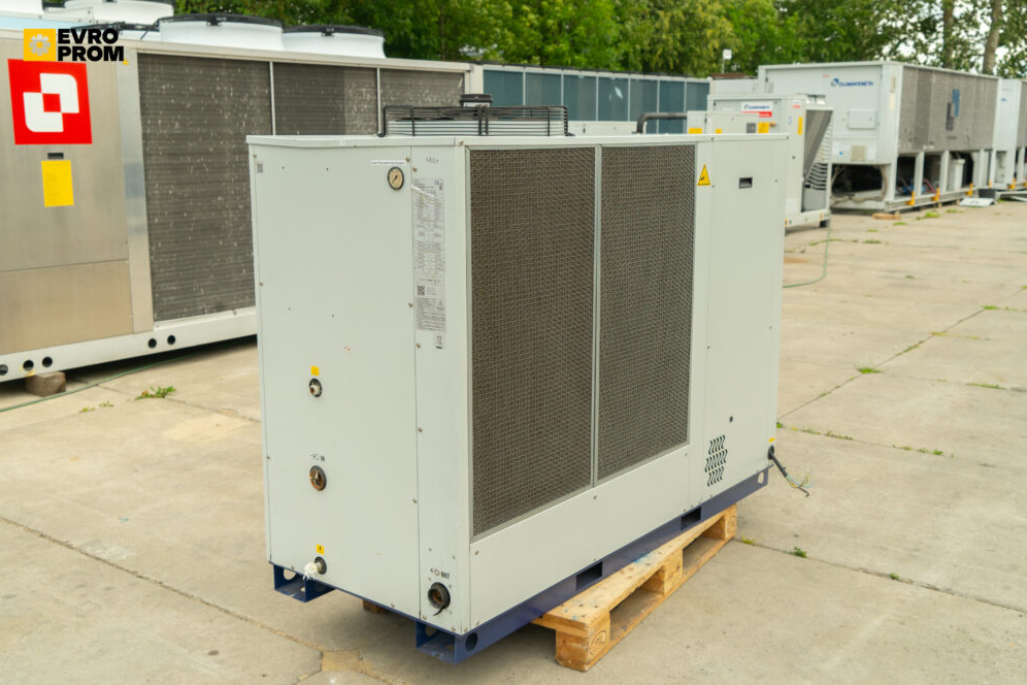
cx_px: 506
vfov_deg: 36.9
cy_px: 339
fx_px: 1027
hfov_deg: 53.1
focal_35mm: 36
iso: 160
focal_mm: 35
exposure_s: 1/200
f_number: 5.6
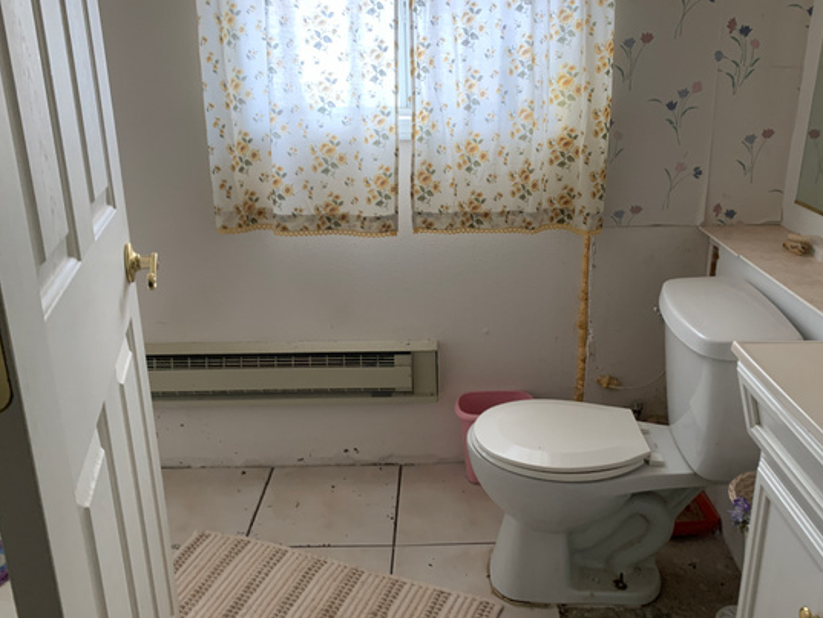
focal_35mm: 31
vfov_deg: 45.4
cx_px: 449
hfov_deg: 58.2
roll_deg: -1.0
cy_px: 296
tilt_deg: -18.7
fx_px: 737
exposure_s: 1/60
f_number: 1.8
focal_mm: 4.25
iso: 100
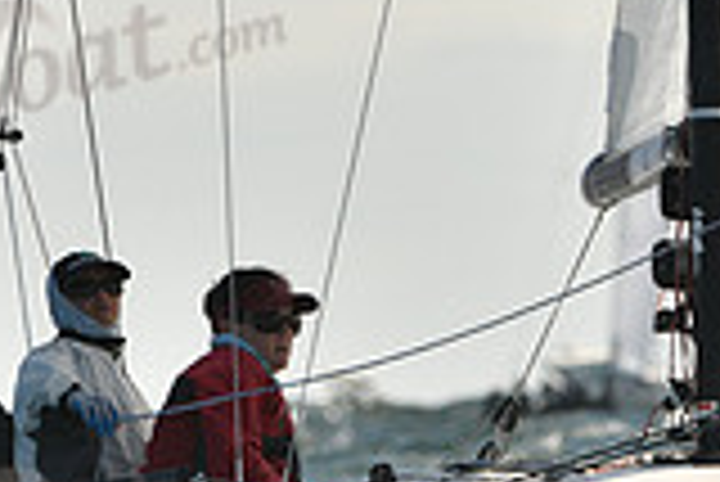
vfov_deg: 1.2
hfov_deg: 1.8
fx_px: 22460
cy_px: 264
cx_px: 522
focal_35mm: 1122
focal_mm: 310
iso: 250
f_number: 5.6
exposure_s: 1/1250
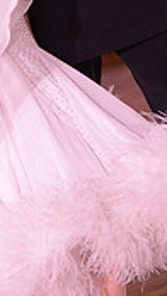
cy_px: -87
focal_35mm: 385
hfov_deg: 3.2
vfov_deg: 5.6
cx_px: 1
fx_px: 3028
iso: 1250
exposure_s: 1/200
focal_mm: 110
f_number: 4
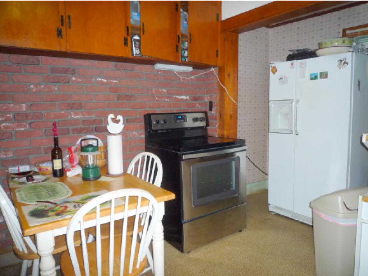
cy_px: 138
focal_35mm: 25
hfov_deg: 69.4
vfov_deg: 54.9
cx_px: 184
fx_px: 266
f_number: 2.8
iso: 200
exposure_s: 1/30
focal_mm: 4.4
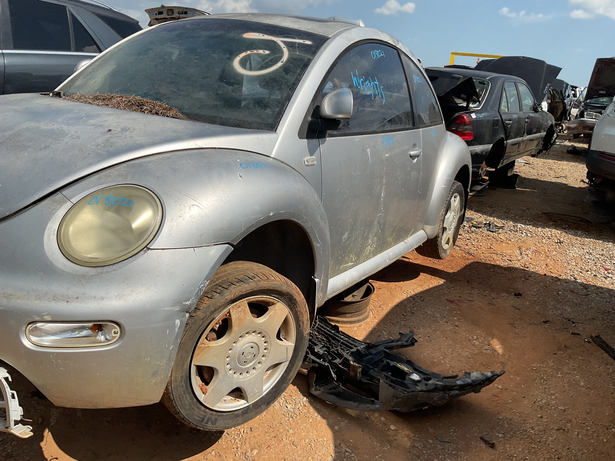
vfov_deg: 48.2
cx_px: 308
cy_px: 230
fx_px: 515
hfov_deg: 61.7
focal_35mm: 29
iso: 16
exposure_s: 1/2667
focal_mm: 3
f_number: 1.8
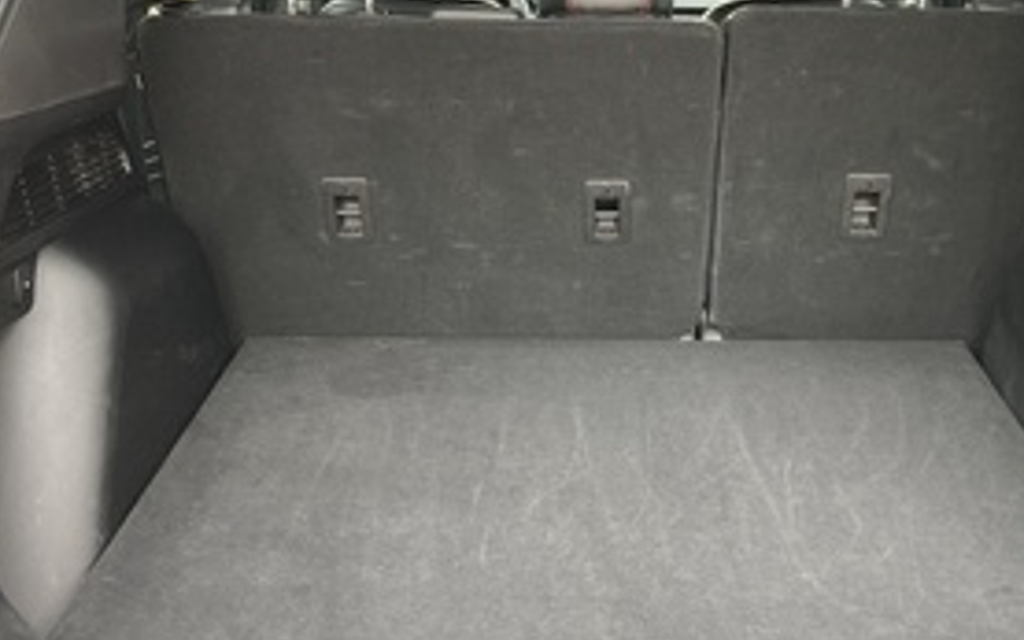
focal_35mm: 45
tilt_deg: -18.1
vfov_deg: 28.6
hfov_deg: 44.2
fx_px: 1256
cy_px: 287
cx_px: 610
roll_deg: -2.7
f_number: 1.8
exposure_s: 1/121
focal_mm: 3.99
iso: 80
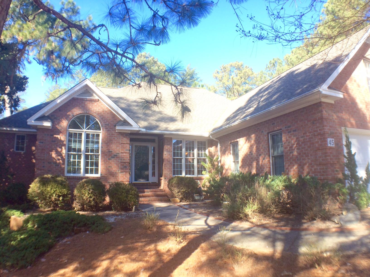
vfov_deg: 48.2
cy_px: 138
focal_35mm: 29
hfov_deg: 61.7
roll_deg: +1.8
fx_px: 310
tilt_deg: +10.7
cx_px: 185
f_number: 2.2
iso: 32
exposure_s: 1/218
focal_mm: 4.15
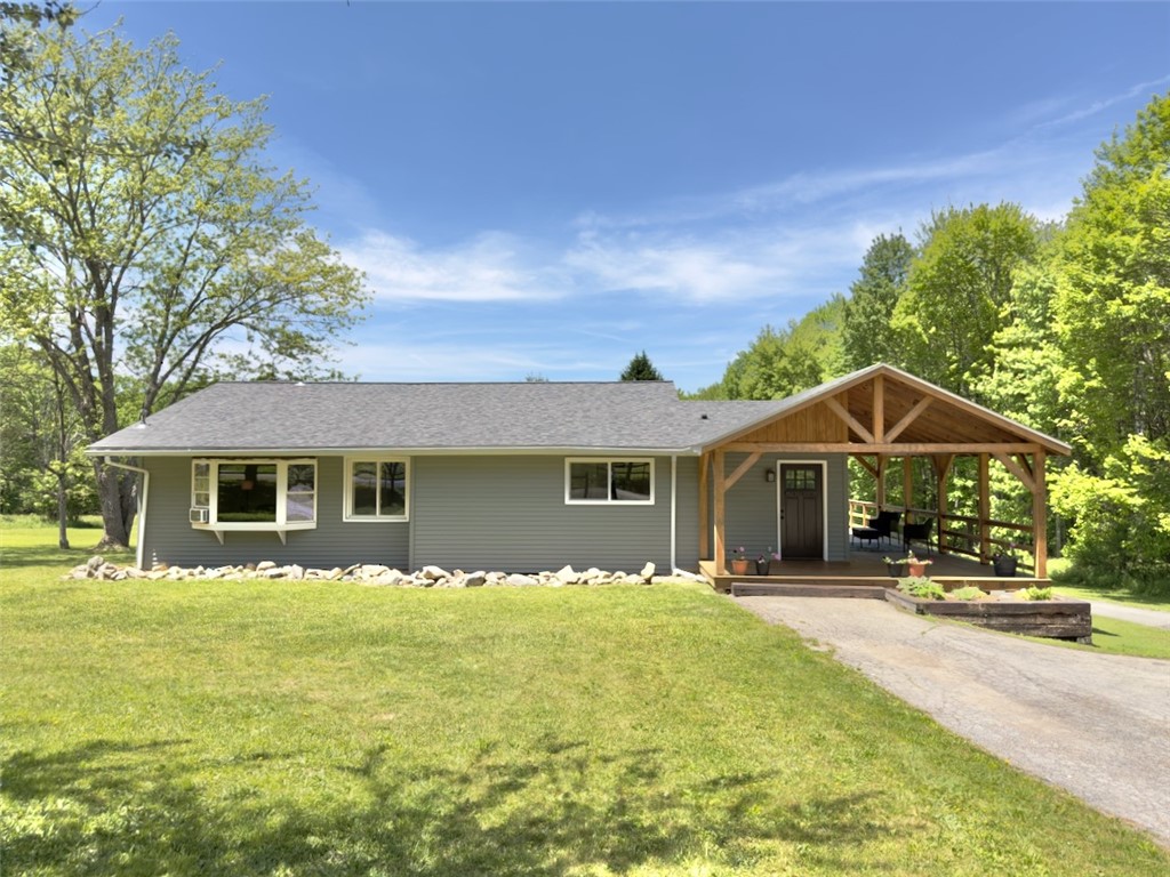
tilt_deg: +1.2
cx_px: 585
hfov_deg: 71.6
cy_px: 438
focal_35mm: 24
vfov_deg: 56.8
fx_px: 811
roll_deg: +0.7
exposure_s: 1/3831
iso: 64
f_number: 1.78
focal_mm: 6.76
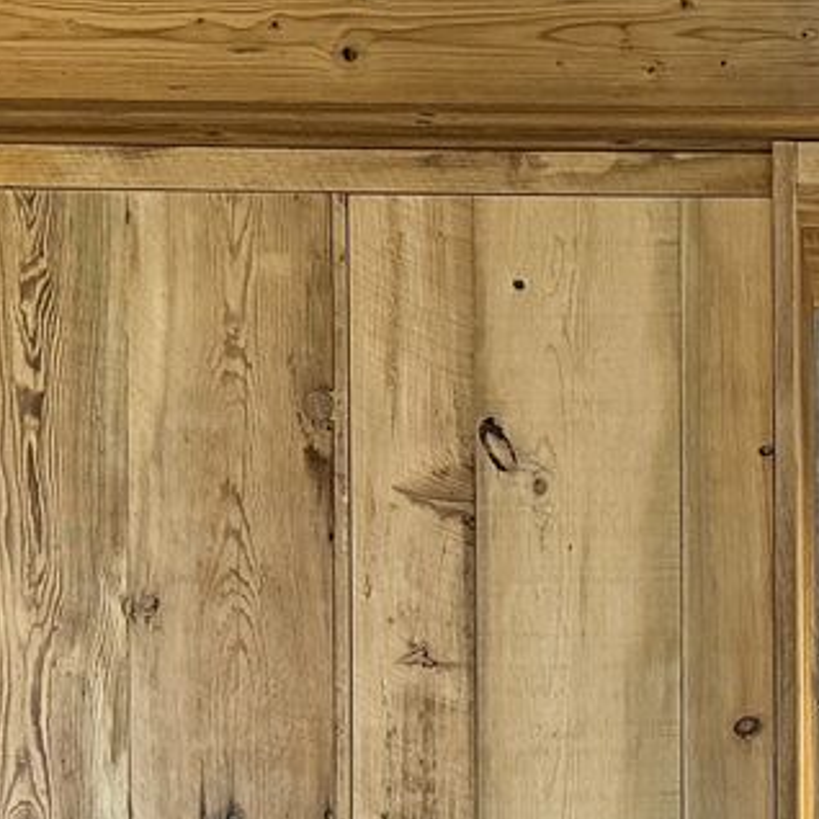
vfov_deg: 13.4
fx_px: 3426
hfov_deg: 13.2
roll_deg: +0.3
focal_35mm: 128
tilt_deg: +1.1
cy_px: 842
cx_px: 1010
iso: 400
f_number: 1.78
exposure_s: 1/50
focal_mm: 6.76
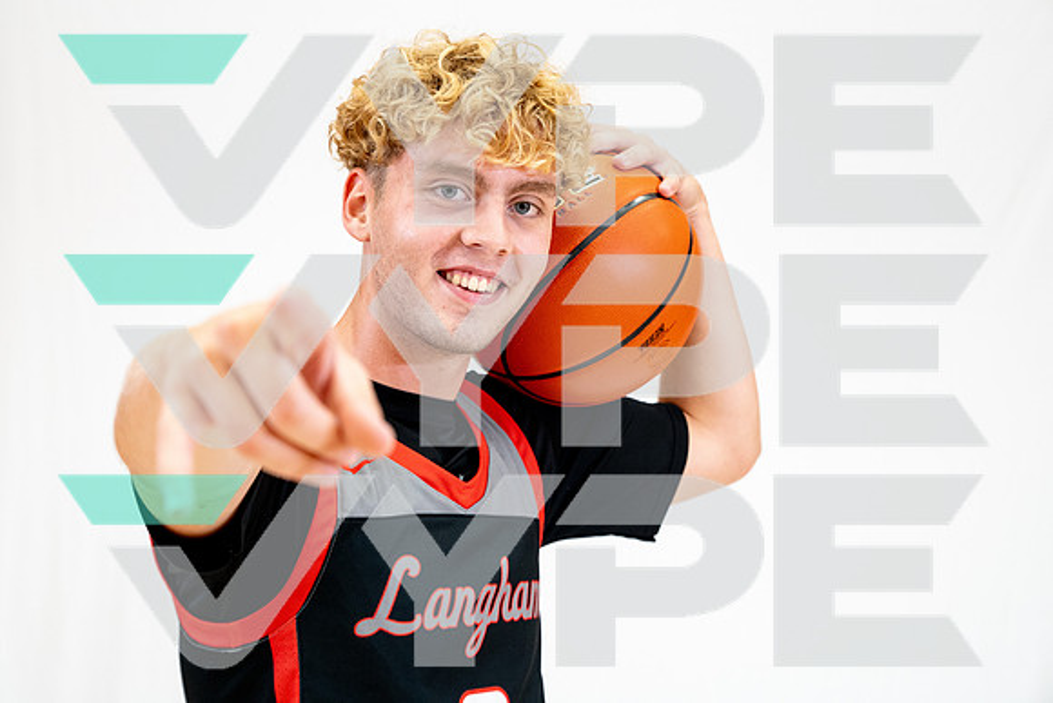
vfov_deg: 21.4
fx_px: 1855
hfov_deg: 31.7
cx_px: 506
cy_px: 338
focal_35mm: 63
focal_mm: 61
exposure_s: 1/200
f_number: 5
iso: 2500
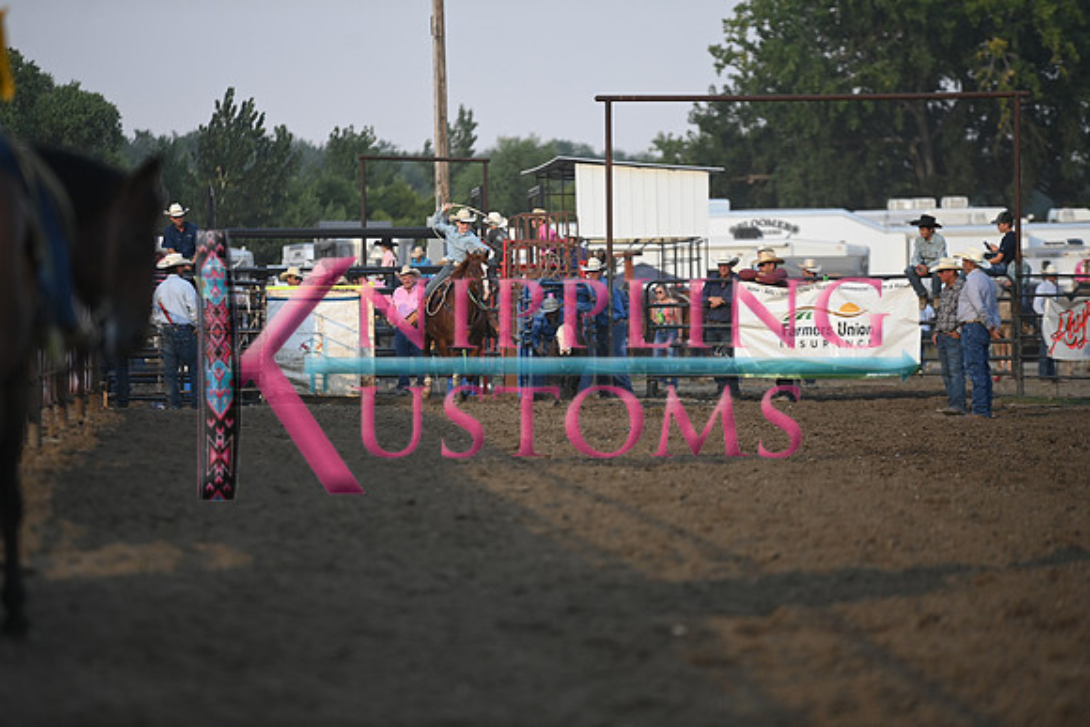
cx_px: 545
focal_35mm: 200
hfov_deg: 10.3
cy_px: 364
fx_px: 6057
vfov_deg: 6.9
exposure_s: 1/4000
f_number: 2.8
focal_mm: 200
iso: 800
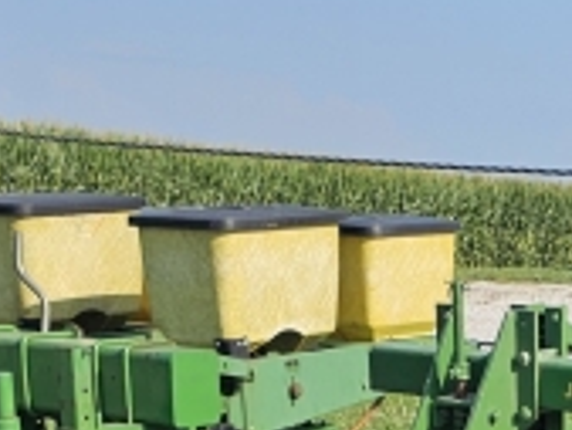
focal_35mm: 139
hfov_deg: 14.0
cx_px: 521
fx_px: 2298
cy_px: 1226
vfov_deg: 9.0
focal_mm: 6.3
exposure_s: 1/864
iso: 10
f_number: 1.7
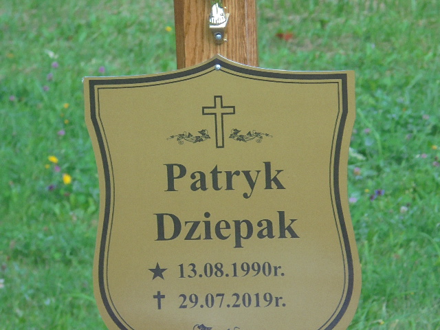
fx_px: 1983
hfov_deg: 12.7
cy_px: 165
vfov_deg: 9.5
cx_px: 220
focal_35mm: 156
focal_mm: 27.6
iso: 100
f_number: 6.5
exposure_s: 1/160
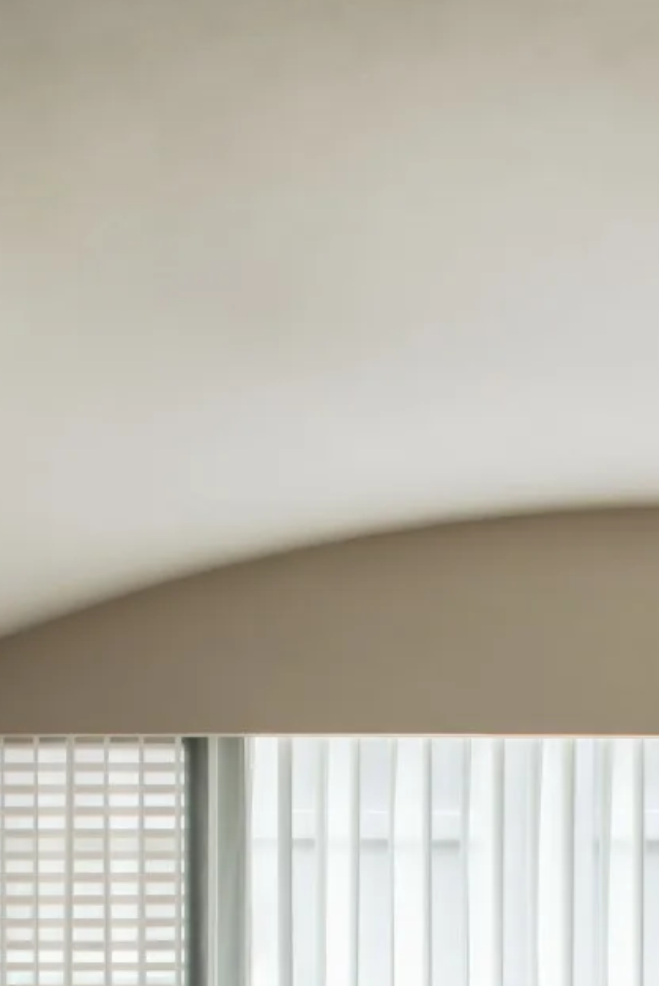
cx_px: 464
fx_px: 3154
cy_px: 739
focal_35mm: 115
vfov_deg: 17.7
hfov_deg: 11.9
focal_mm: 45
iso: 100
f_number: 16
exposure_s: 1/2
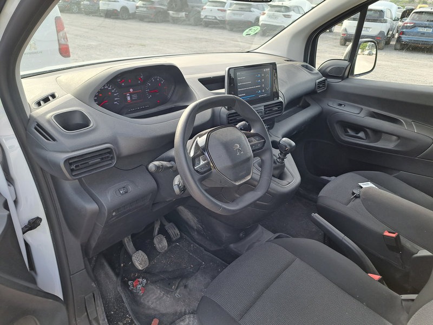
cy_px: 162
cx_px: 216
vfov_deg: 56.8
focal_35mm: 24
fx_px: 300
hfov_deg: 71.6
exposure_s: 1/100
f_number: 1.8
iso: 50
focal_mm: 5.23
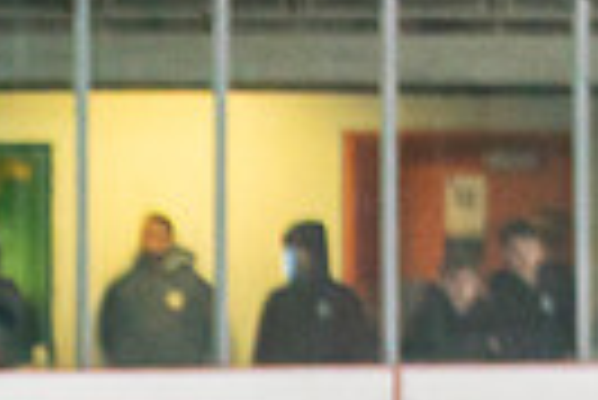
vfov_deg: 1.8
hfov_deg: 2.7
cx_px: -657
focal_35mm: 761
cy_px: 919
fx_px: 12655
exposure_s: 1/640
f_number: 2.8
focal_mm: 100
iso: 1600
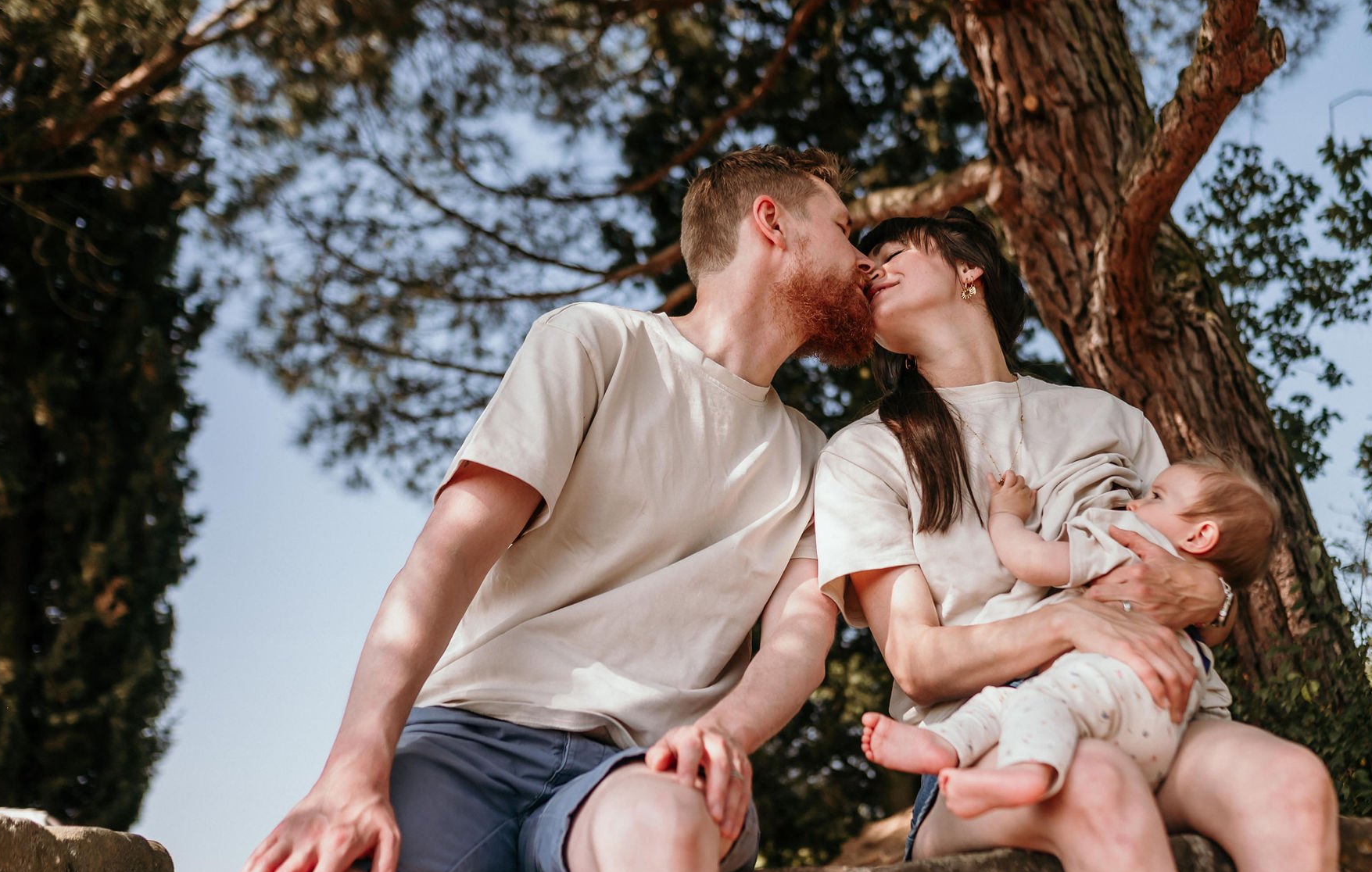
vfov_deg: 29.5
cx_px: 828
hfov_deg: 44.8
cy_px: 513
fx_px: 1653
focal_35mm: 44
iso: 160
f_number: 2.2
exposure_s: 1/2000
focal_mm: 35
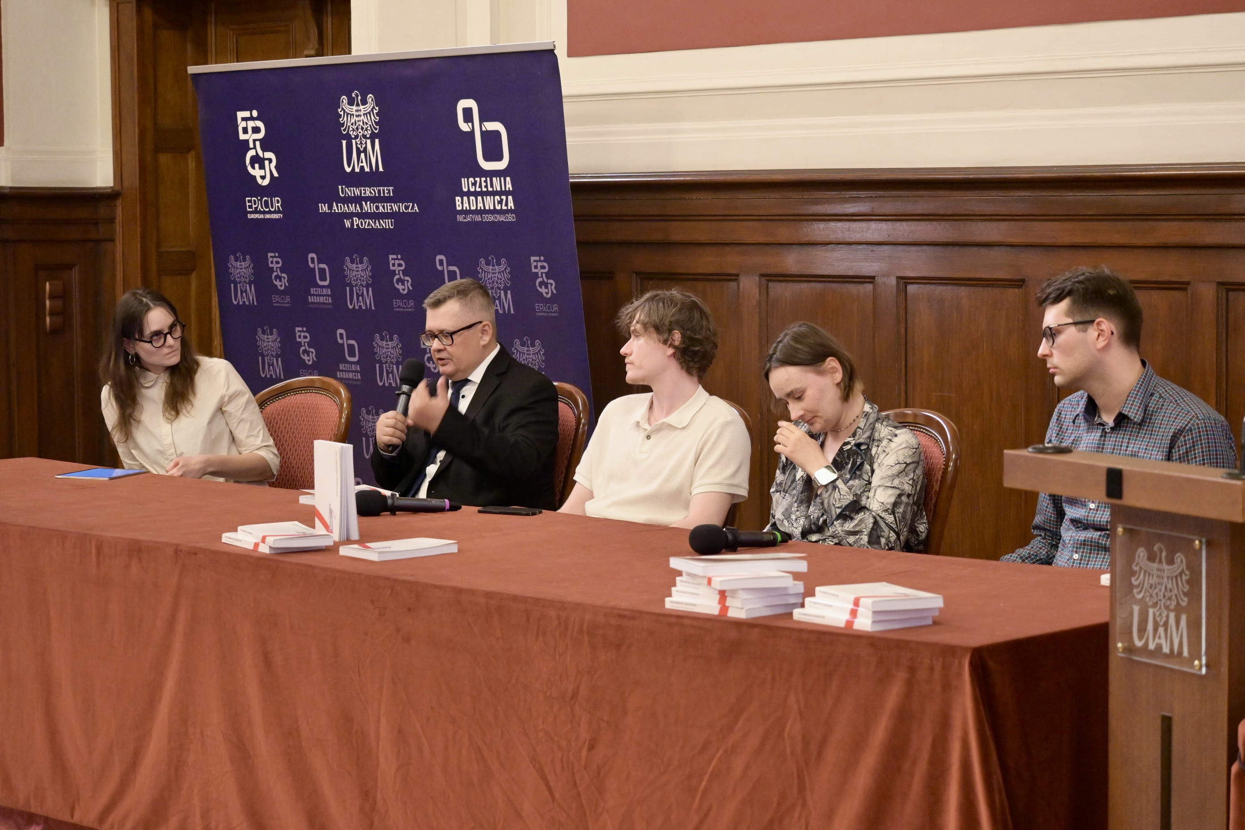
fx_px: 2594
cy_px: 415
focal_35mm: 75
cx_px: 622
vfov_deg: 18.2
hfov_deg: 27.0
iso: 3200
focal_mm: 50
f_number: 4.5
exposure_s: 1/60
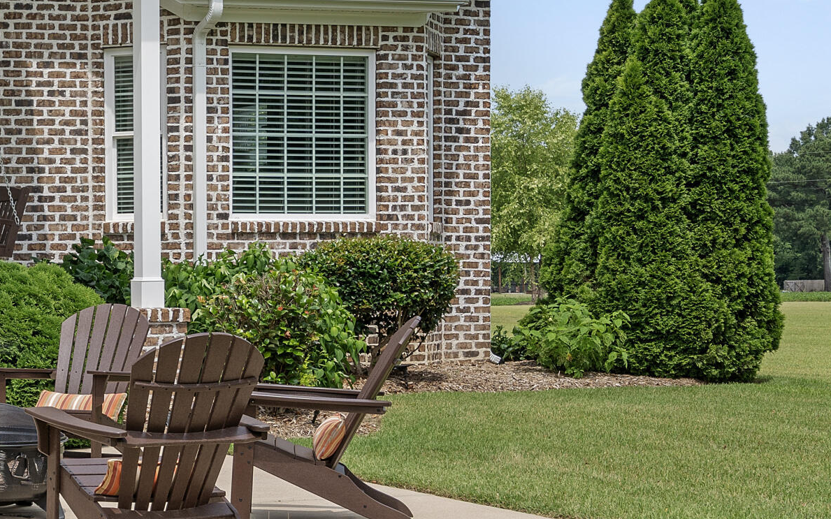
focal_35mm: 90
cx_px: -169
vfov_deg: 14.5
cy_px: 301
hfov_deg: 21.4
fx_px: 2038
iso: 160
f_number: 10
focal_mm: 35
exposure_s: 1/60
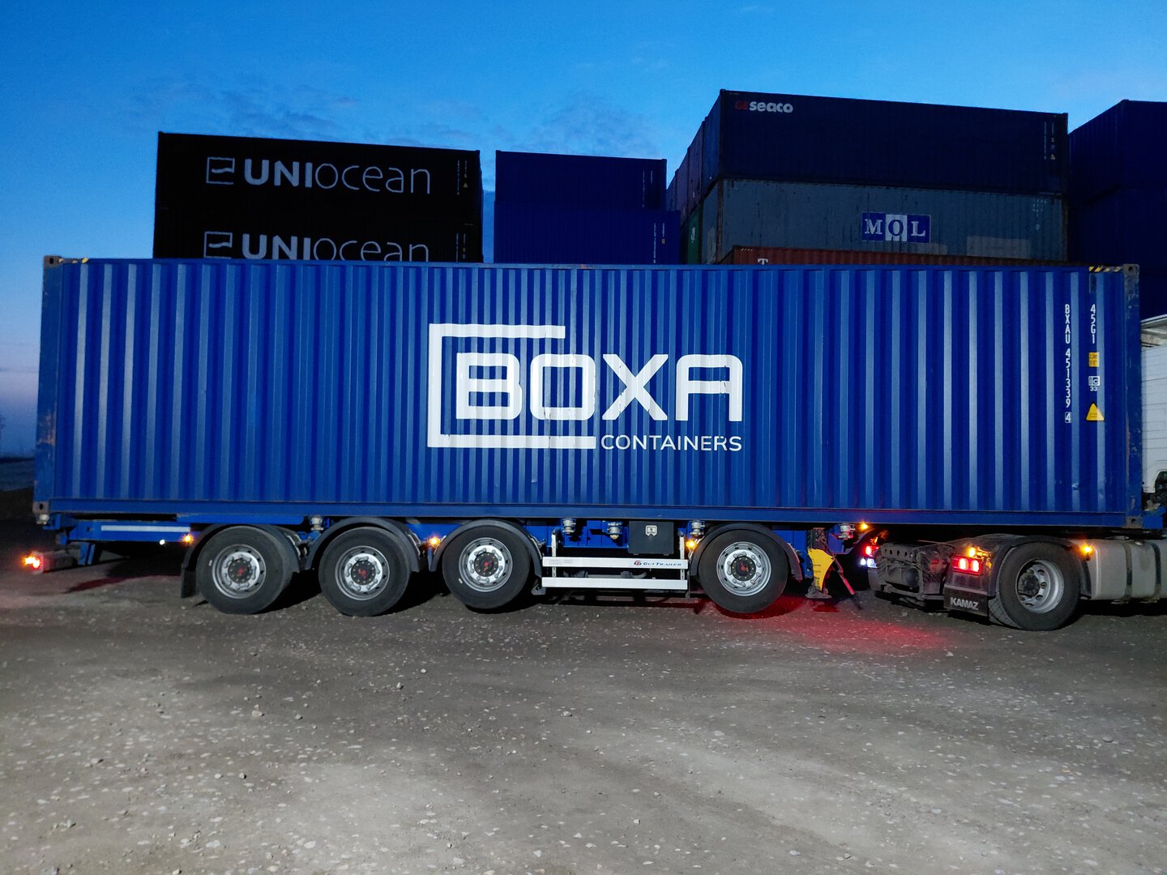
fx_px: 843
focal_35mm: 25
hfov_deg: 69.4
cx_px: 584
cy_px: 438
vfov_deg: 54.9
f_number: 1.8
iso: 640
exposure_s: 1/25
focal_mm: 4.69
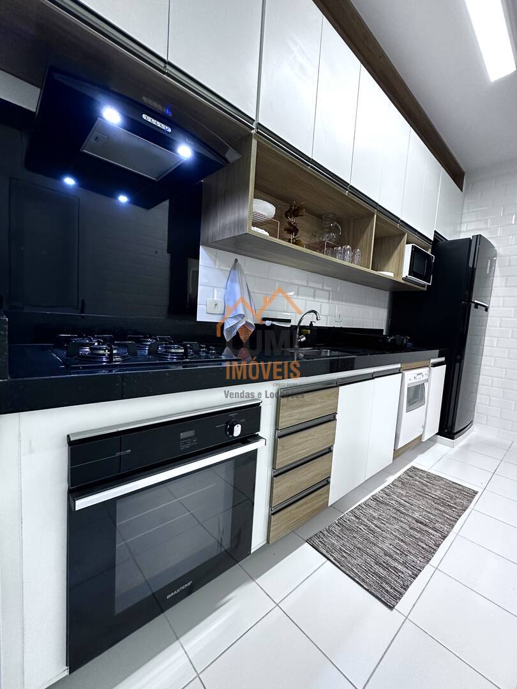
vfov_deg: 102.1
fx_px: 279
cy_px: 344
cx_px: 258
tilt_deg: -5.4
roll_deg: -0.6
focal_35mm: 14
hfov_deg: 85.7
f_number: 2.2
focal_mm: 2.22
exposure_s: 1/60
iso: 500
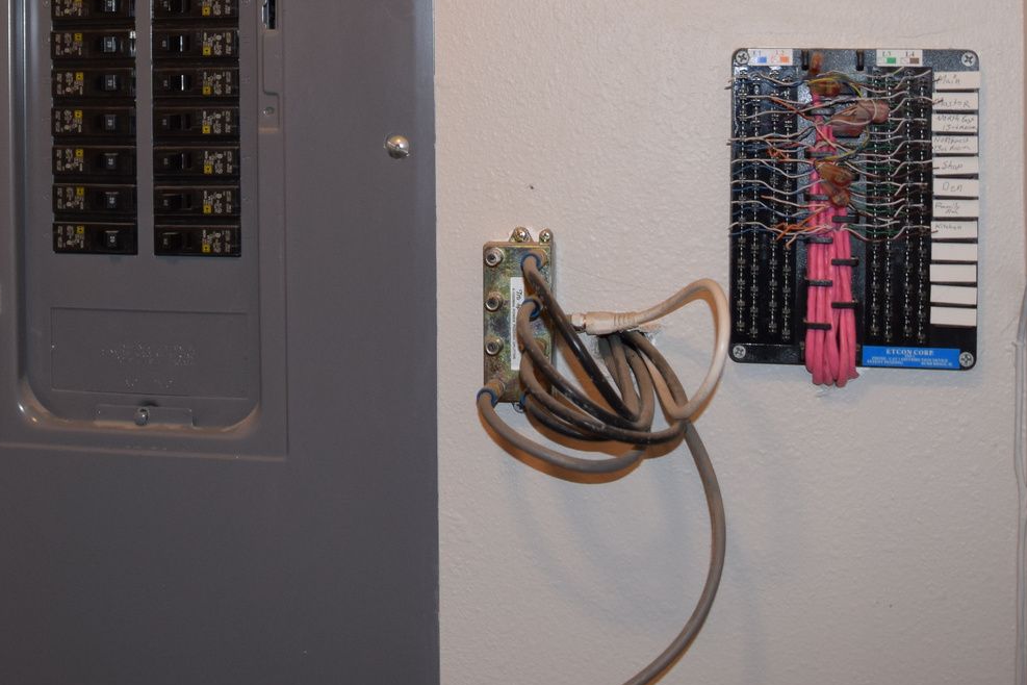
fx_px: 1597
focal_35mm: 56
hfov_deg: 35.1
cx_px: 300
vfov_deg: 23.3
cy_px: 11
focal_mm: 18
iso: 500
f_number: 3.5
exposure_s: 1/60
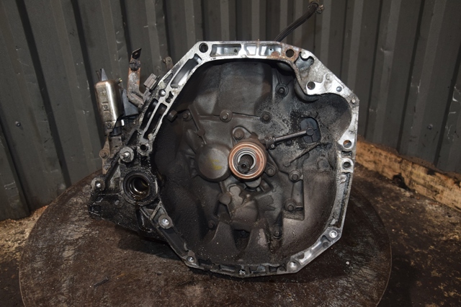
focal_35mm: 32
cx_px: 230
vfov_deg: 41.7
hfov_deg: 59.5
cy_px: 154
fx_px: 403
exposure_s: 1/60
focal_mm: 21
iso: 800
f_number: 5
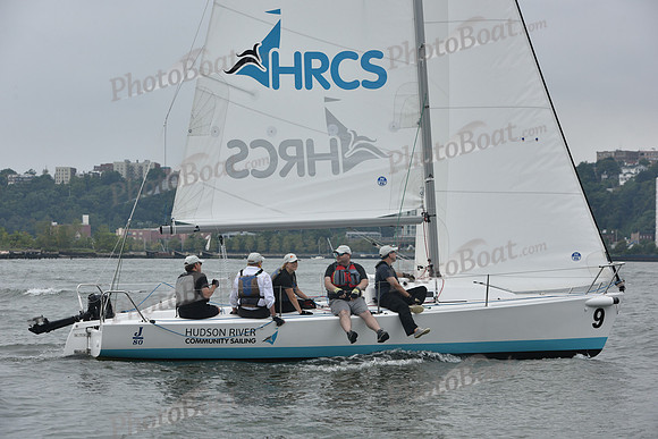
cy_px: 220
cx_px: 329
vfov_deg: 11.8
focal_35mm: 116
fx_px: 2121
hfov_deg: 17.6
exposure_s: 1/800
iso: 400
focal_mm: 116
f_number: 8
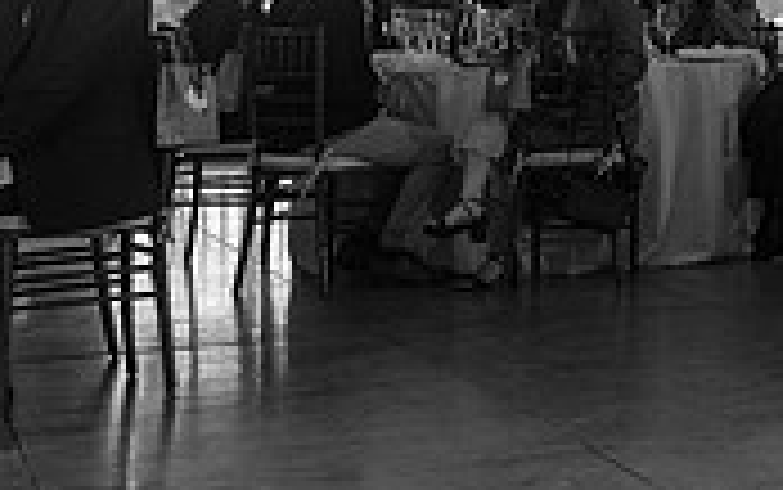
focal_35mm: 109
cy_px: -139
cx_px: 1483
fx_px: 2327
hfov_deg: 15.8
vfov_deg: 11.7
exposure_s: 1/250
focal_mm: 18
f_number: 2.5
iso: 400
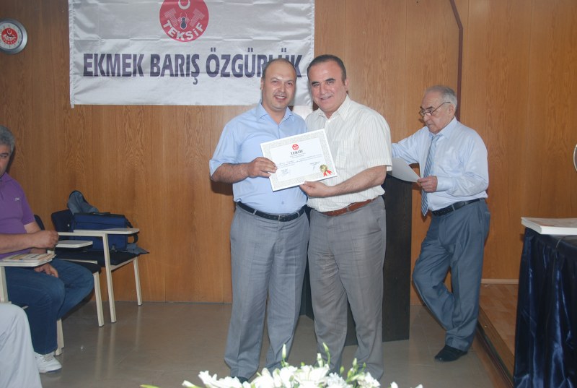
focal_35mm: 39
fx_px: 626
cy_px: 194
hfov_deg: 49.5
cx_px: 288
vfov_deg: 34.4
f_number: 4
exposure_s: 1/60
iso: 200
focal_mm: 26
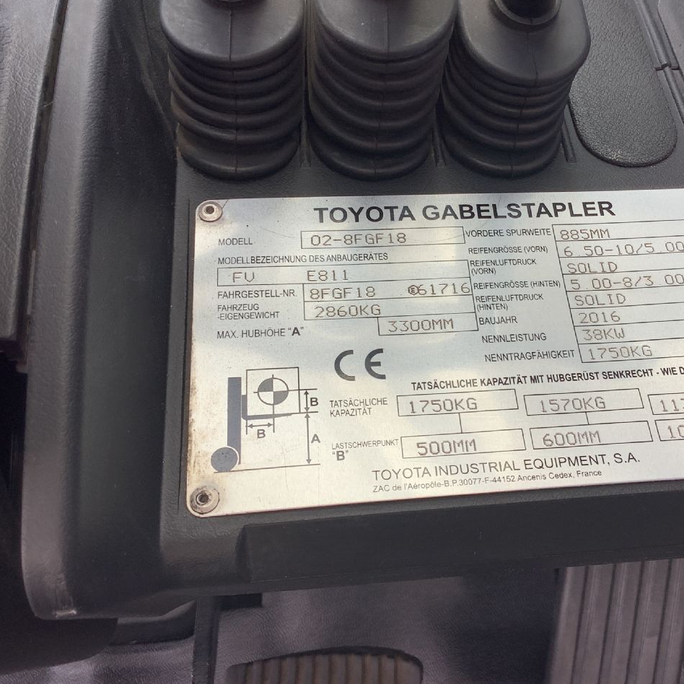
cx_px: 426
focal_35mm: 37
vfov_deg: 44.9
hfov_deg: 44.6
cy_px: 343
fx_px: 827
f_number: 2.4
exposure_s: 1/138
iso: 25
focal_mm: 3.3
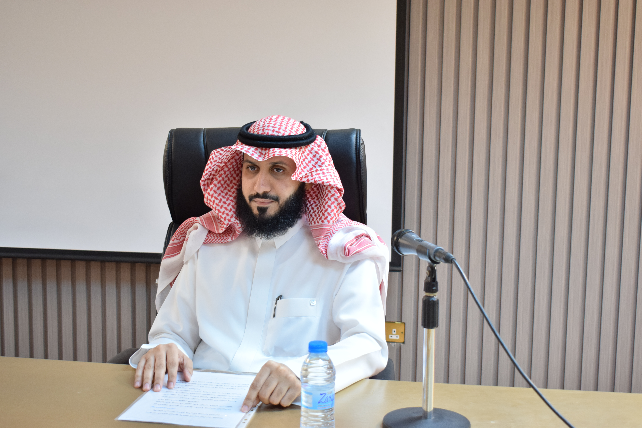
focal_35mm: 51
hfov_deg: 38.9
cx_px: 321
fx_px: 909
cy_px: 214
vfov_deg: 26.5
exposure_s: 1/50
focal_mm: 34
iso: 1000
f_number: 4.5
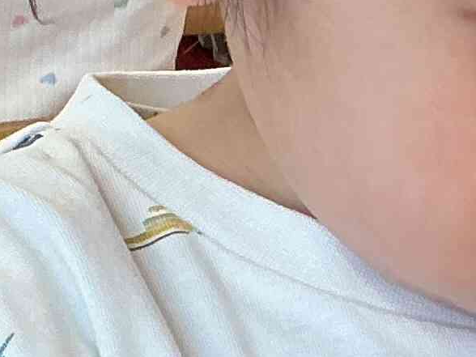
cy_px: 263
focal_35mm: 199
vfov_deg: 7.5
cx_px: 606
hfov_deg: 9.8
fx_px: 2736
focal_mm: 3
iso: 40
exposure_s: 1/100
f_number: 1.8
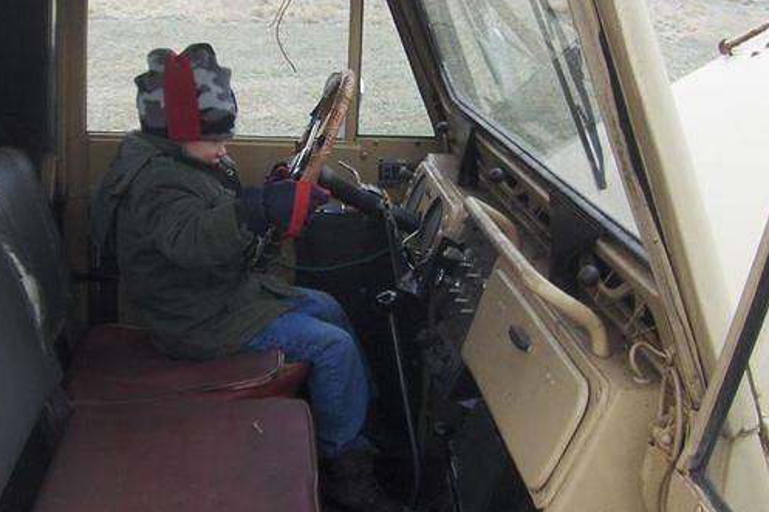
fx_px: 1174
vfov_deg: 24.5
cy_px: 196
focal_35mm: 55
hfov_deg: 36.2
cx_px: 326
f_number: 3.5
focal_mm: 6.5
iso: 186
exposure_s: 1/157
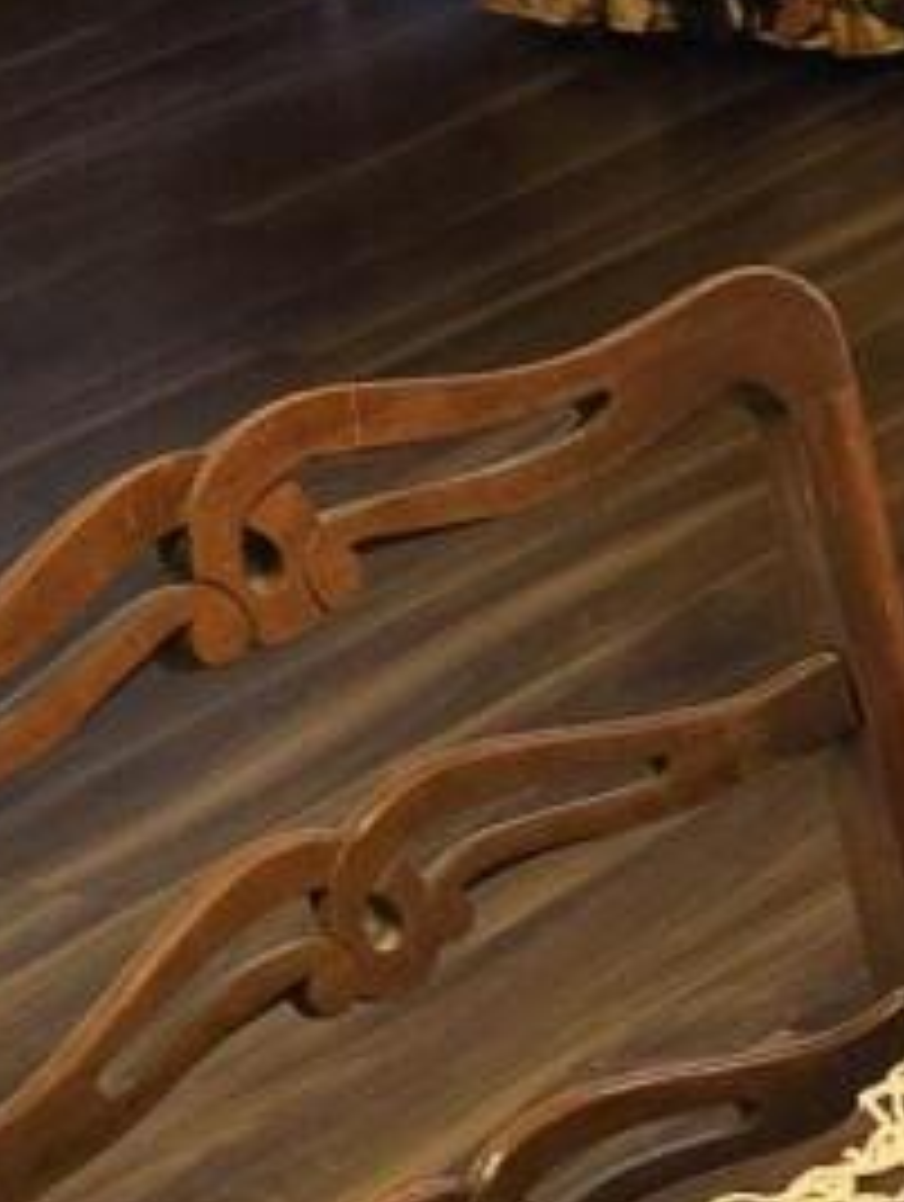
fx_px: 5975
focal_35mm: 172
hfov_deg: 8.4
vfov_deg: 11.4
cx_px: 1588
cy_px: 194
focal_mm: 5.4
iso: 100
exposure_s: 1/60
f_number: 1.8
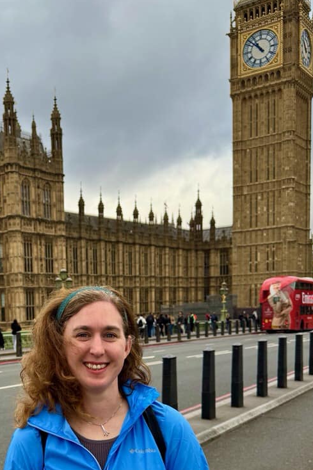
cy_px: 237
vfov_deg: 55.8
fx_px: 444
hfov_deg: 36.7
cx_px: 38
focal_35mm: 34
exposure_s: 1/588
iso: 80
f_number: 1.78
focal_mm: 6.76
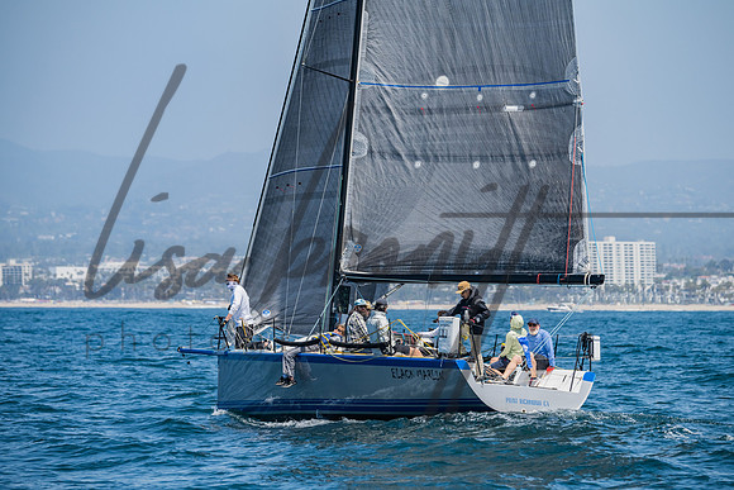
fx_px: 5254
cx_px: 382
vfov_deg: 5.3
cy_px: 246
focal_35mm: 258
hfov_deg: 8.0
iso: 250
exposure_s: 1/2000
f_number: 6.3
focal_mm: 240
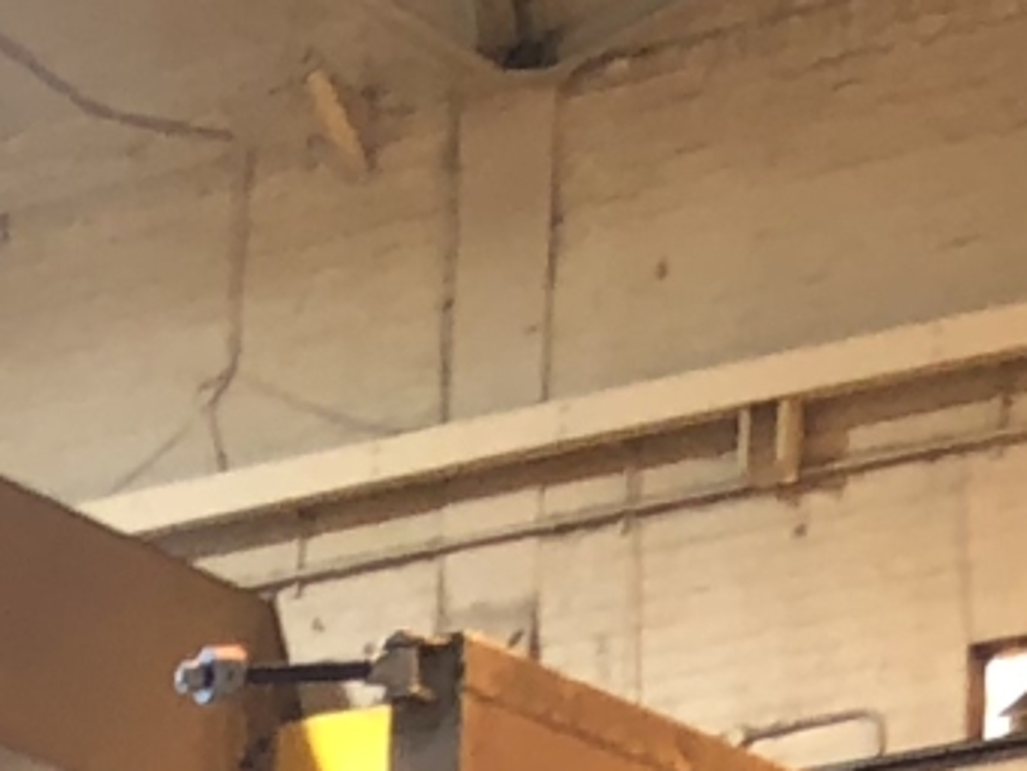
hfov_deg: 8.1
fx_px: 6233
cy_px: 2831
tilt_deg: -1.9
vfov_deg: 6.1
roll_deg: -1.2
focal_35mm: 210
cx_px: -2048
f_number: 1.8
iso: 80
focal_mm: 3.99
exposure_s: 1/5
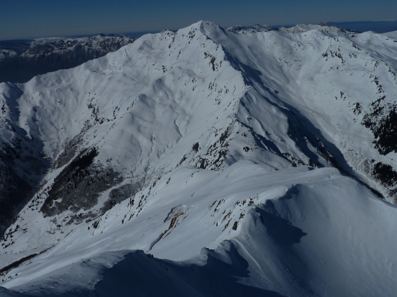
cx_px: 198
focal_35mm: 35
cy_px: 148
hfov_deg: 52.6
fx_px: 401
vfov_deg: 40.7
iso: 80
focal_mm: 5.7
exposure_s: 1/2000
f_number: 6.3
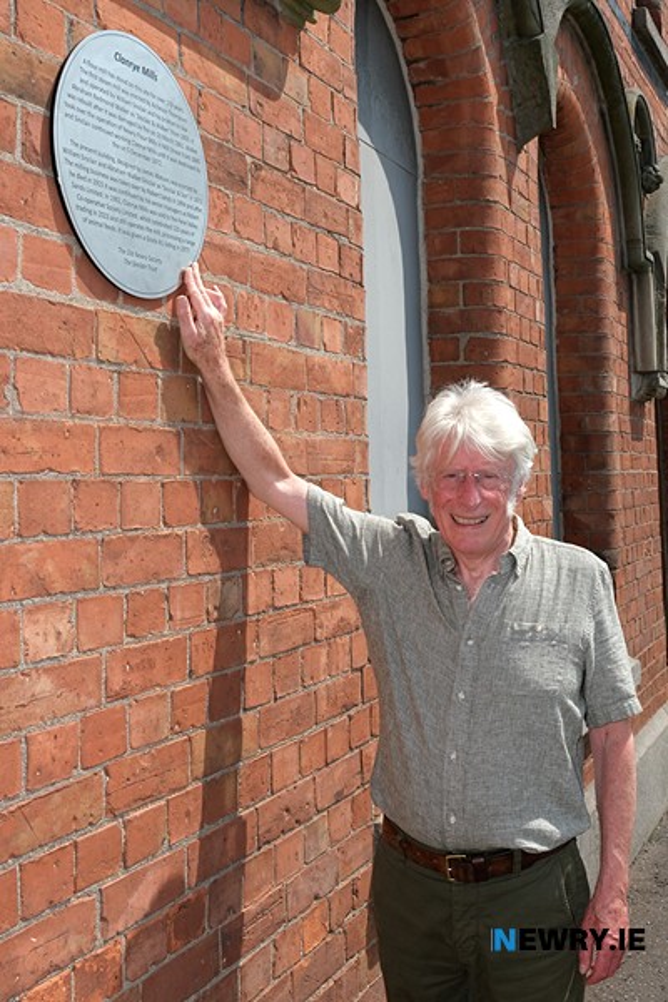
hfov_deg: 37.9
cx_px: 334
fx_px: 974
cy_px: 501
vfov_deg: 54.4
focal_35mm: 35
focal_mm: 23.3
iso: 400
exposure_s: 1/600
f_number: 9
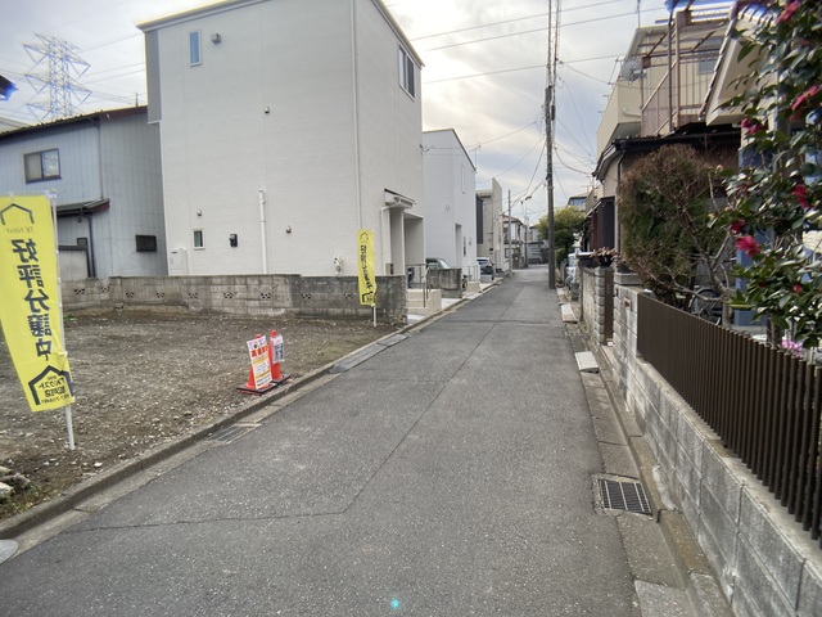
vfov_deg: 49.7
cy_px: 308
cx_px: 411
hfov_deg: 63.4
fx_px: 665
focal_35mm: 28
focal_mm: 3.99
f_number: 1.8
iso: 20
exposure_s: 1/600
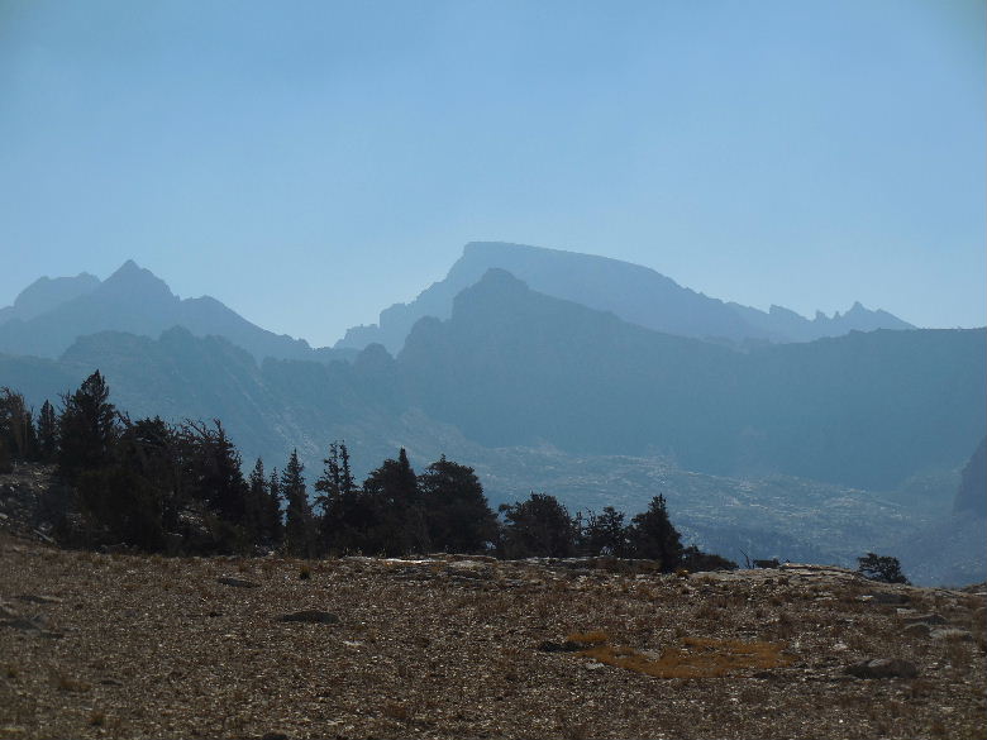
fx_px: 2794
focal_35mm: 98
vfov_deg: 15.1
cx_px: 494
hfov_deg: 20.0
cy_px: 370
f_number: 10
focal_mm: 17.7
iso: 125
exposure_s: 1/640
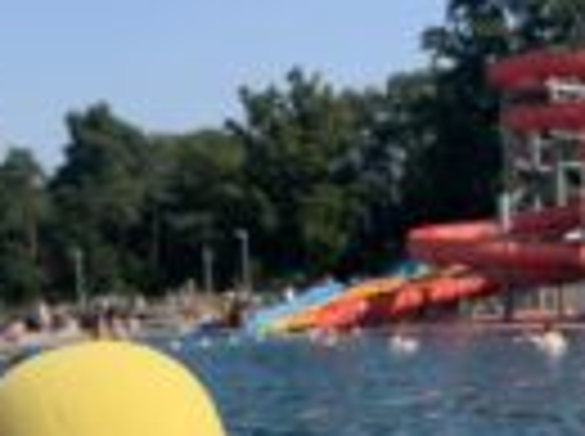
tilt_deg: -6.0
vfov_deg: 20.2
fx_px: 1198
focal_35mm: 71
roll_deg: +3.9
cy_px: 409
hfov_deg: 27.2
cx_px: 407
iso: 25
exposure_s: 1/2309
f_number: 1.8
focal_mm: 4.25
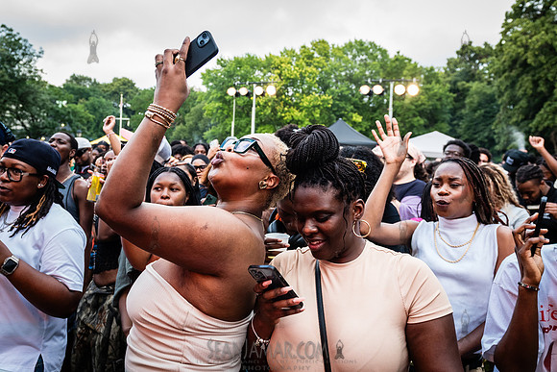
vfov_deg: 39.9
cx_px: 239
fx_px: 511
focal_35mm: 33
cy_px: 175
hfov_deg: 57.0
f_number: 3.5
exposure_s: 1/500
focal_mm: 24
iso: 1000
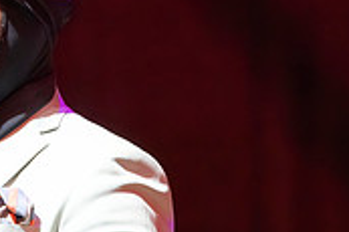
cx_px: -139
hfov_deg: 1.5
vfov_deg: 1.0
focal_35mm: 1396
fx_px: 13520
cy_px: 348
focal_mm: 358
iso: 5000
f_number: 5.6
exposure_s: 1/320
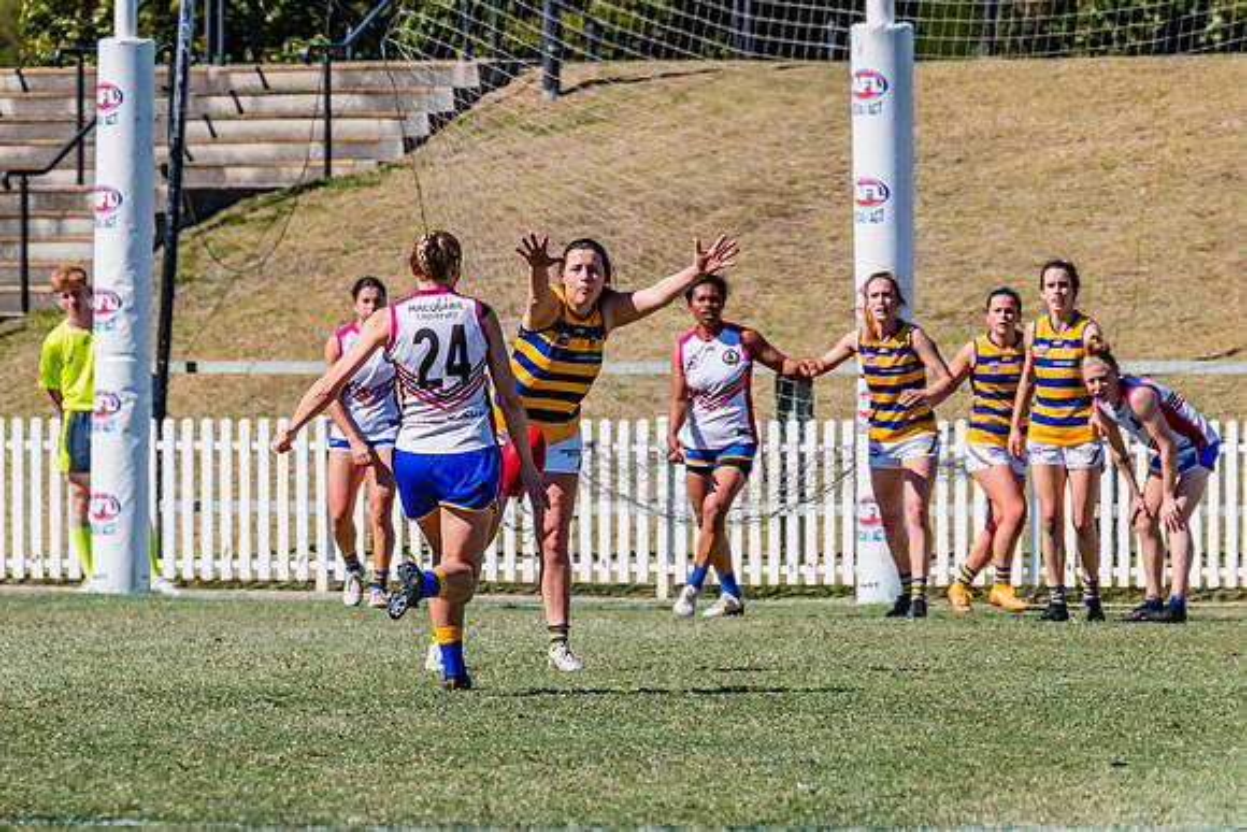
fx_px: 20397
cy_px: 302
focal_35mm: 589
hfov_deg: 3.5
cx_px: 421
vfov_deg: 2.3
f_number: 11
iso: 800
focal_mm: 420
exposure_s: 1/1600
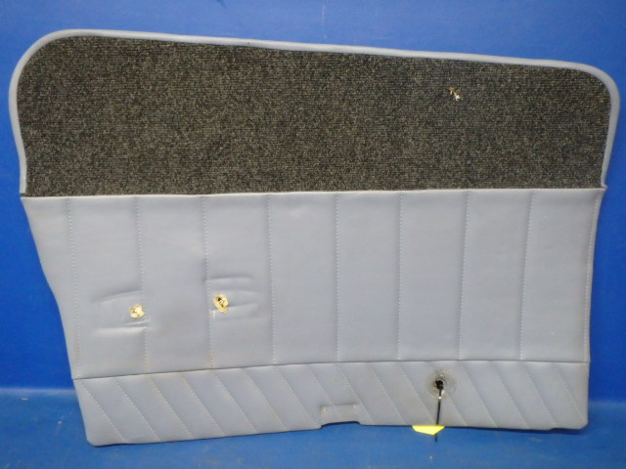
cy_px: 234
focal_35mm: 28
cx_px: 313
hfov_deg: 63.4
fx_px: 506
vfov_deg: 49.7
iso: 1000
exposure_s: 1/30
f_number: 3.9
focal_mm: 5
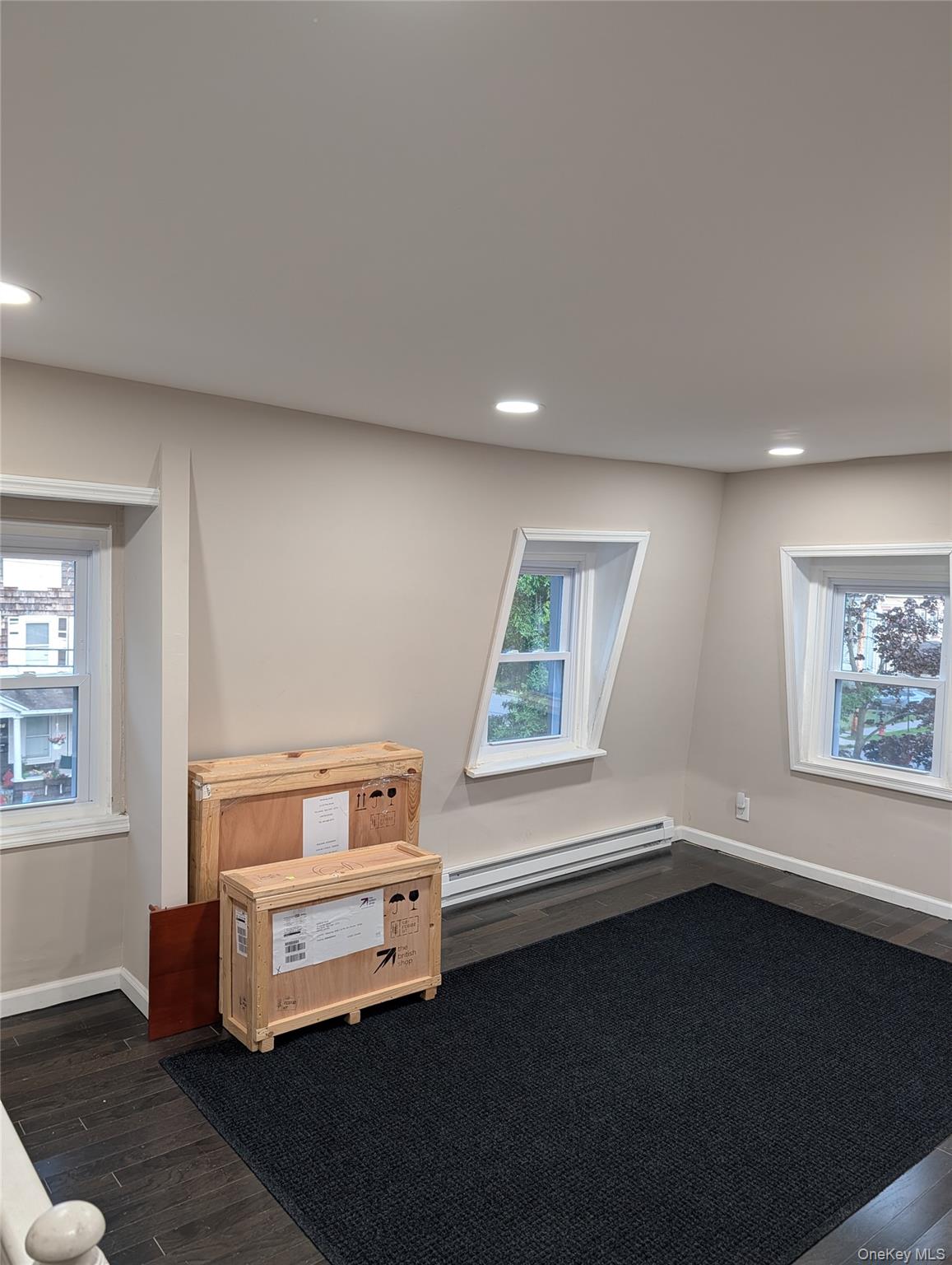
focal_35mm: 24
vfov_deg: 71.5
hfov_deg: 56.9
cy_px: 632
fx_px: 878
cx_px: 476
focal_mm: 6.9
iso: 81
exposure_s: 1/30
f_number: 1.68
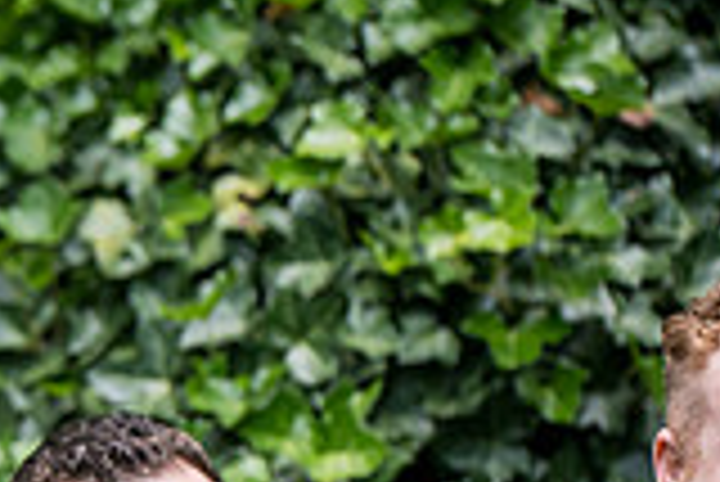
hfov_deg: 3.2
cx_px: -472
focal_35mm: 635
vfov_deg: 2.2
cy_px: 737
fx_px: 12711
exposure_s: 1/400
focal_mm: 175
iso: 250
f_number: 4
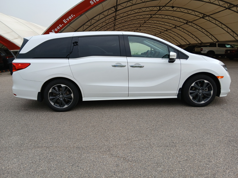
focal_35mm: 26
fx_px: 179
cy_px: 89
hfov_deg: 67.3
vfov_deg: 53.1
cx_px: 119
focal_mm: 3.98
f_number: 1.8
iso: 25
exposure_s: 1/60
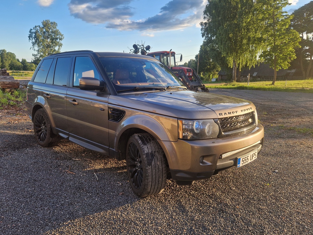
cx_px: 148
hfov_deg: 63.4
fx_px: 253
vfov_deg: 49.8
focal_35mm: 28
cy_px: 121
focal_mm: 5.4
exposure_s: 1/332
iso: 50
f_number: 1.8
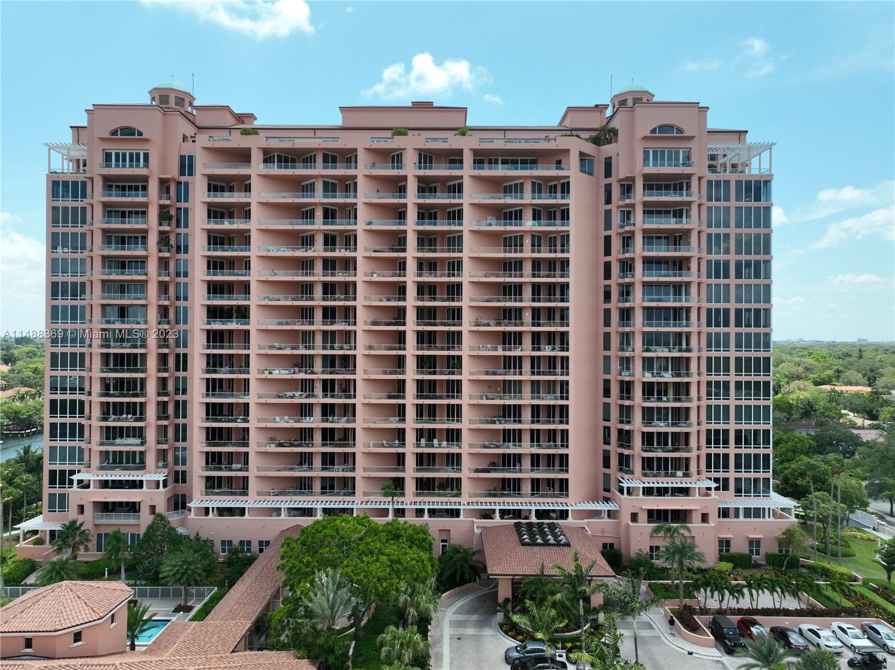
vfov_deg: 56.8
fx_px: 620
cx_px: 448
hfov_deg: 71.6
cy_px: 335
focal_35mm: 24
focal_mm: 12.29
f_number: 2.8
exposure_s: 1/2000
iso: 230
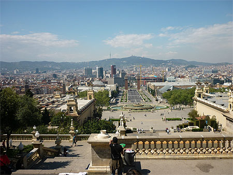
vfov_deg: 43.0
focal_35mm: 33
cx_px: 116
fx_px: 222
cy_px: 88
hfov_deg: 55.3
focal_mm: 5.5
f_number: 8
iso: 80
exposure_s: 1/200
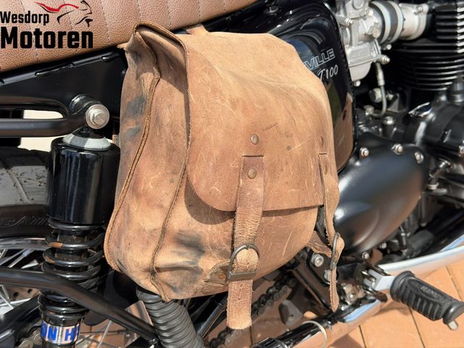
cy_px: 174
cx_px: 232
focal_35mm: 48
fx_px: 643
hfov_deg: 39.7
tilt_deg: -36.0
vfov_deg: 30.3
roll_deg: +9.5
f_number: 1.78
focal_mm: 6.76
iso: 100
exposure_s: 1/2577
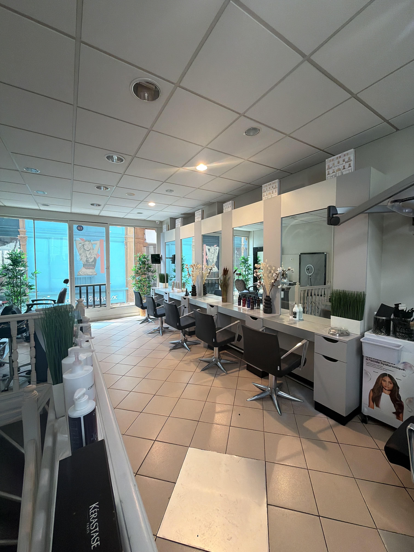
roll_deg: -0.1
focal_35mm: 14
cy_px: 276
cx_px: 207
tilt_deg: -3.3
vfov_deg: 102.1
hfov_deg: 85.7
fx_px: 223
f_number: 2.2
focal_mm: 2.22
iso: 125
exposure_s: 1/100
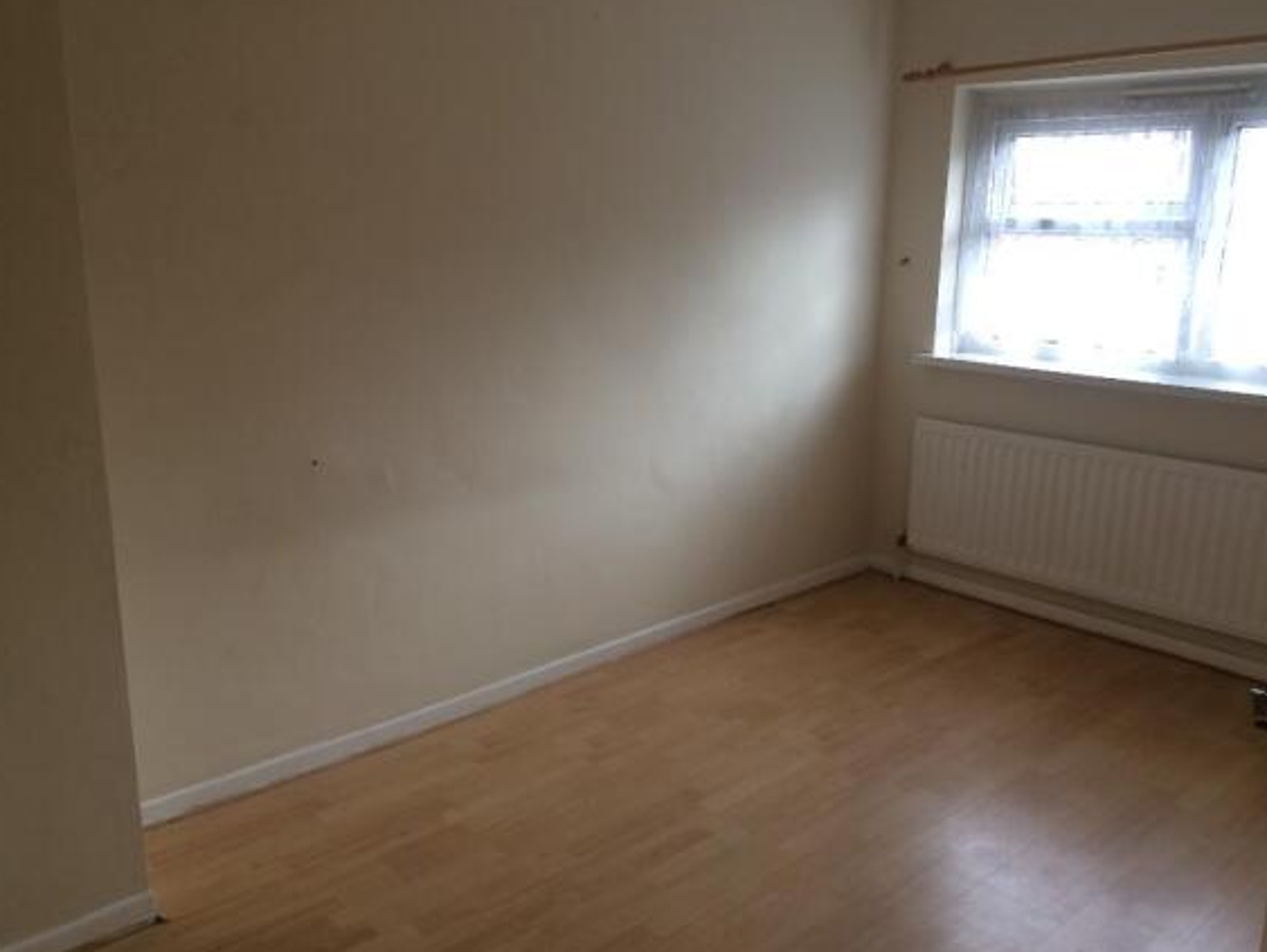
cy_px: 481
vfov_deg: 46.8
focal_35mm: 30
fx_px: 1099
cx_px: 643
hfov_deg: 59.9
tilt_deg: -13.5
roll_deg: +0.4
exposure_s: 1/33
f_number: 2.2
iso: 32
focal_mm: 4.15
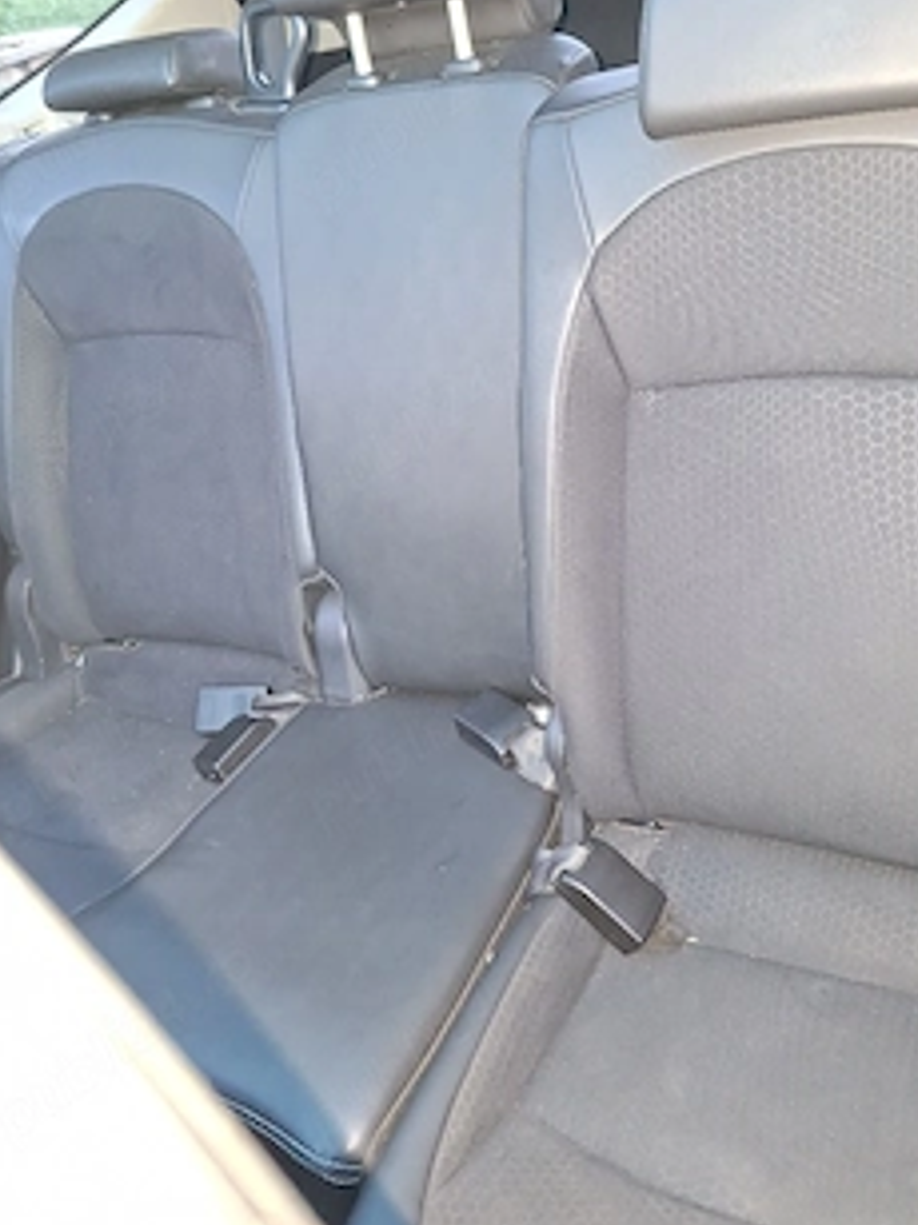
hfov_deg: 46.7
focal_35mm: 30
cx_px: 515
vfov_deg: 59.3
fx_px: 1062
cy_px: 467
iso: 800
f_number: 1.8
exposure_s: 1/20
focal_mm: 5.54
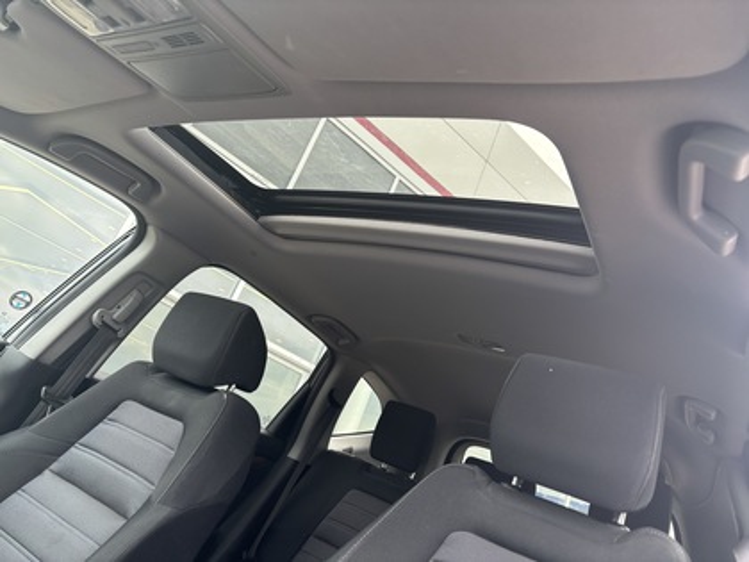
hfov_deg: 67.3
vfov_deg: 53.1
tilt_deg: +21.0
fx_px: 563
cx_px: 374
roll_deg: -21.5
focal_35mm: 26
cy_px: 281
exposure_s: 1/145
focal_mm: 5.96
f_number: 1.6
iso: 50
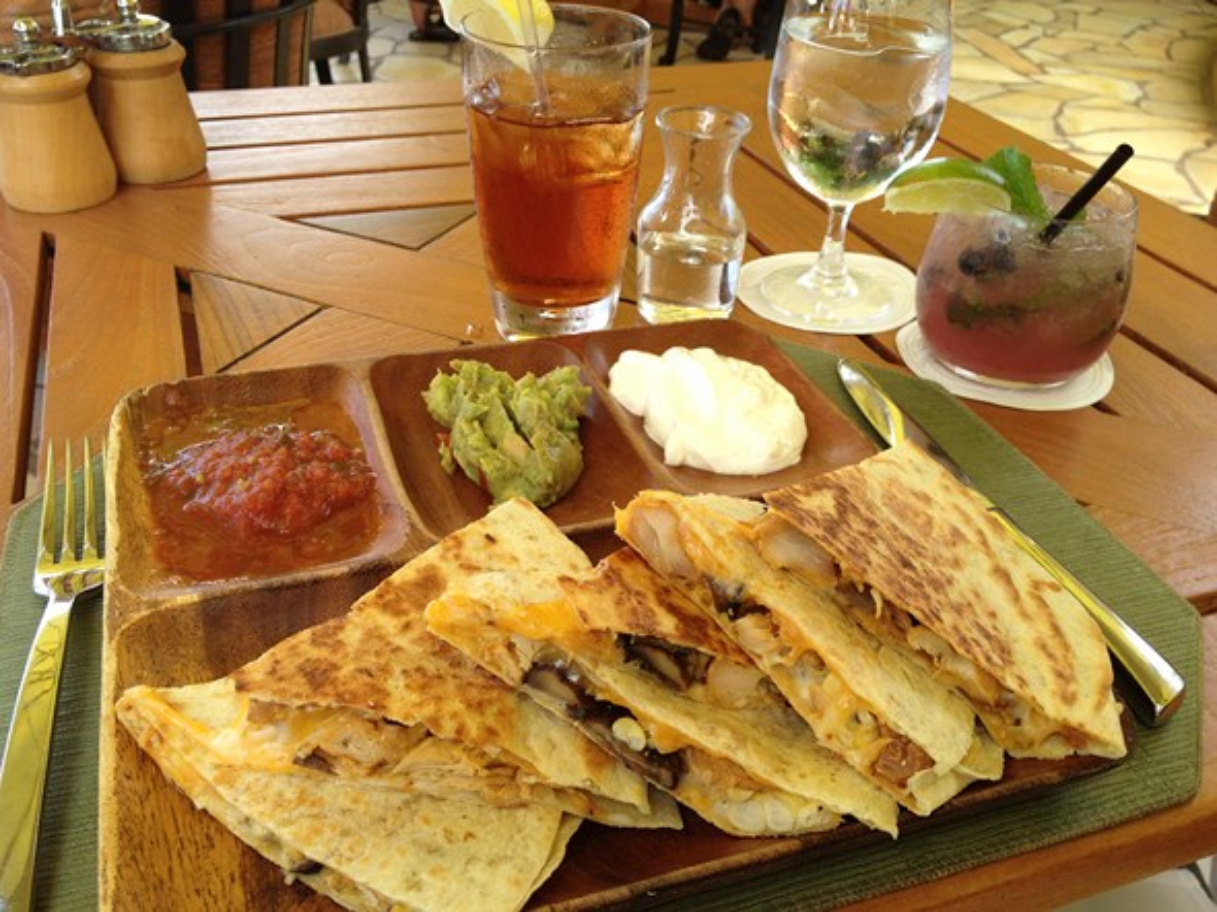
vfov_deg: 40.7
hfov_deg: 52.6
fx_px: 1230
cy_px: 456
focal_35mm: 35
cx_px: 608
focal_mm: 4.28
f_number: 2.4
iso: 64
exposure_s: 1/244
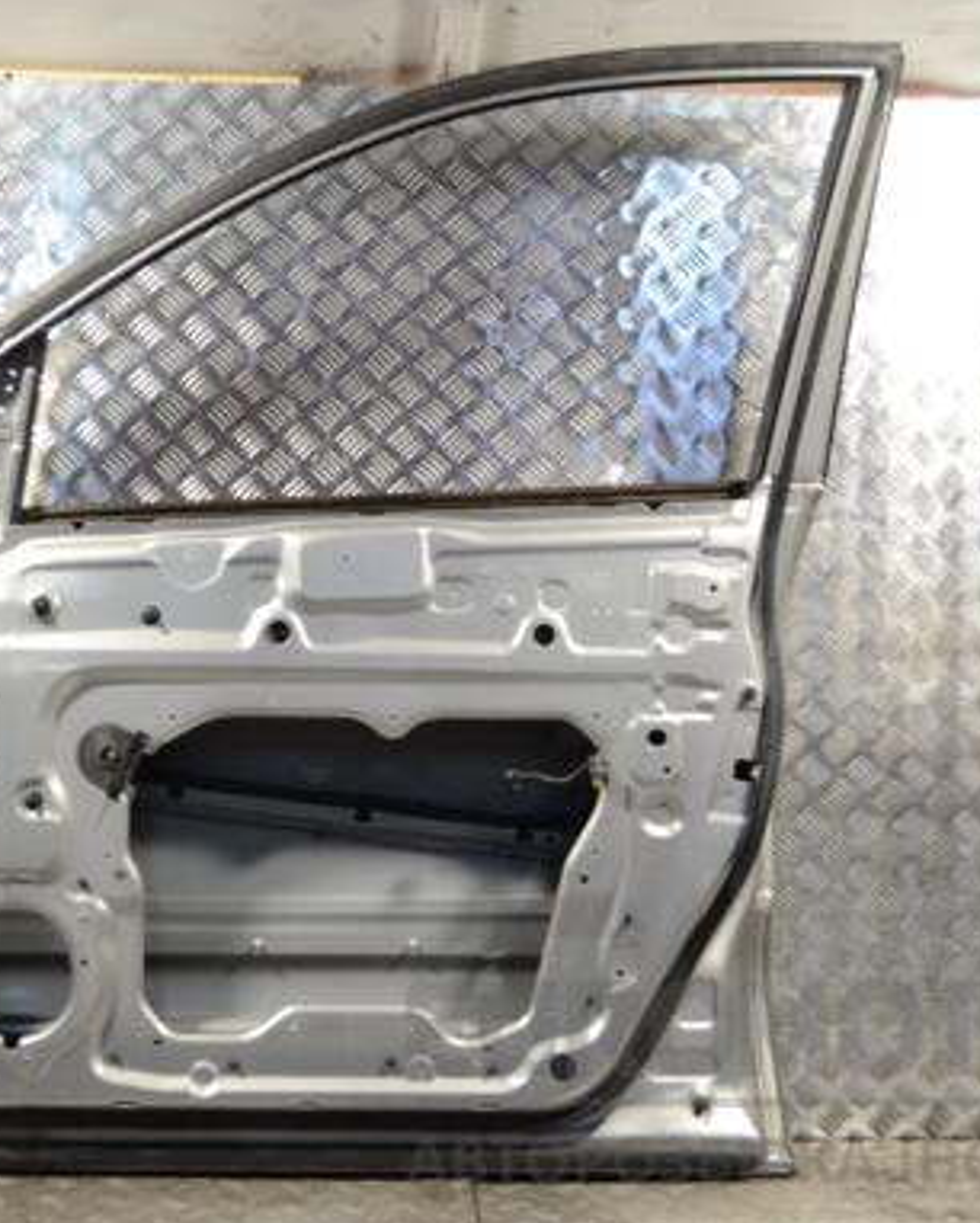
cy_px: 602
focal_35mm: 53
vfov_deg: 35.3
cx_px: 346
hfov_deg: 28.5
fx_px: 1920
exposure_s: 1/30
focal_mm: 24
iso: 140
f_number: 4
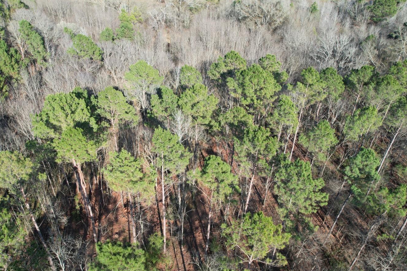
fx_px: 305
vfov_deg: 47.8
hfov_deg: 67.2
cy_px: 154
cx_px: 179
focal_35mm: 27
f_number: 2.8
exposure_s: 1/640
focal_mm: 8.38
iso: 100
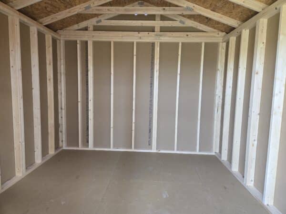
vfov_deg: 58.9
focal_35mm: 23
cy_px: 107
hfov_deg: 73.9
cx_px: 143
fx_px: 190
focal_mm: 5.4
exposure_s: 1/120
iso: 320
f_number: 1.8
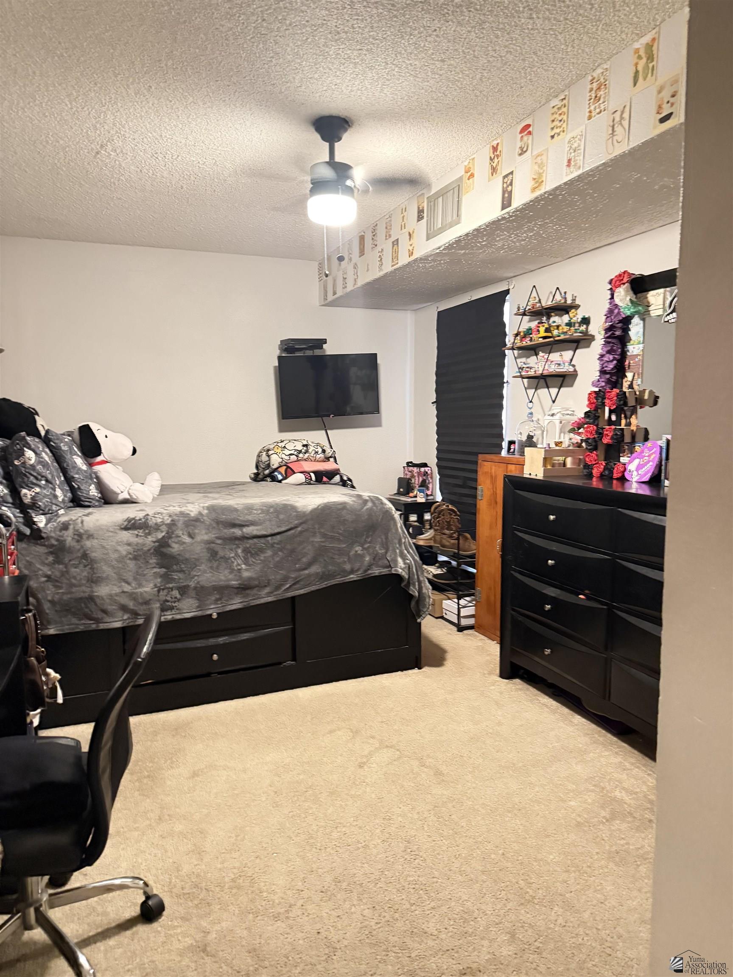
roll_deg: +0.5
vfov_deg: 71.6
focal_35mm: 24
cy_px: 488
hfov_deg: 56.8
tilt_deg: -7.0
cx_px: 366
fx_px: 678
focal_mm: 6.76
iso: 1600
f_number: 1.78
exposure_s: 1/30
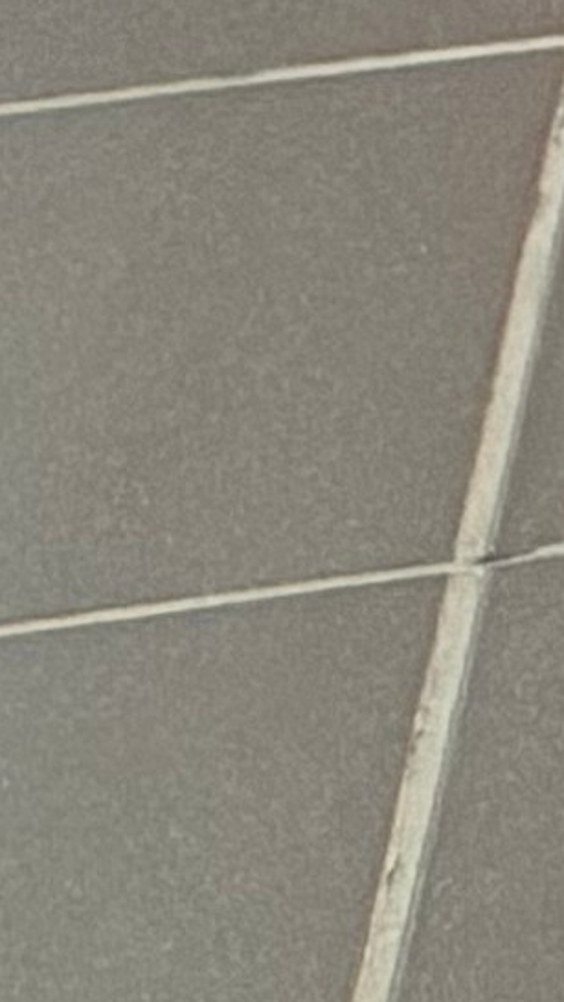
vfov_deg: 7.8
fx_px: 7277
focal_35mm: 274
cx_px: 4727
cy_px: -335
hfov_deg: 3.2
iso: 500
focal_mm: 6.76
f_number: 1.78
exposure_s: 1/60
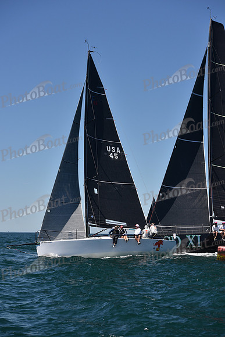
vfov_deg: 27.0
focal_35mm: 75
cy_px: 168
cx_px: 112
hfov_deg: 18.2
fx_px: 703
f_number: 5.6
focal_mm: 75
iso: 250
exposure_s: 1/800
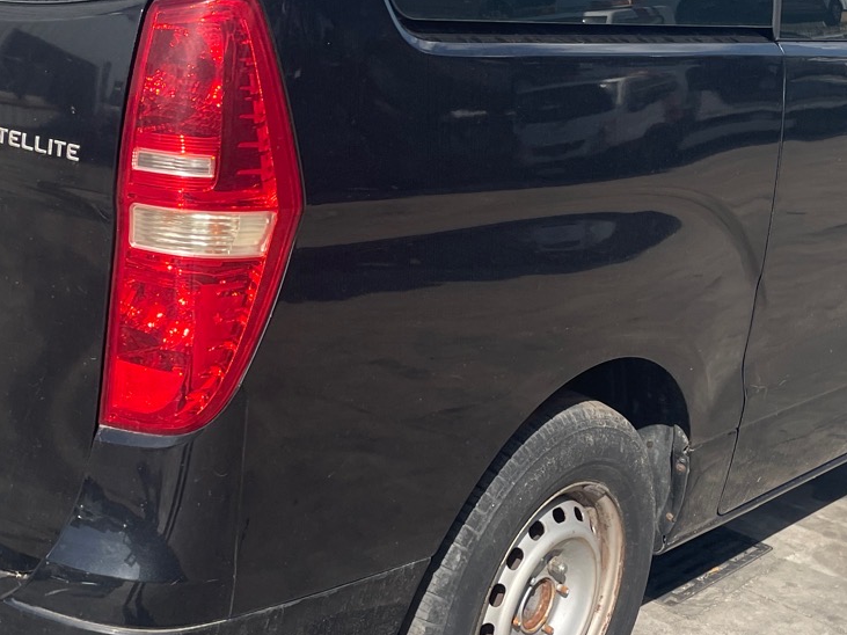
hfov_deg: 30.2
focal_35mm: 64
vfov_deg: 22.7
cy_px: 145
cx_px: 319
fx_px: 1566
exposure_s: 1/2564
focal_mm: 4.2
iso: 32
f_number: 1.6
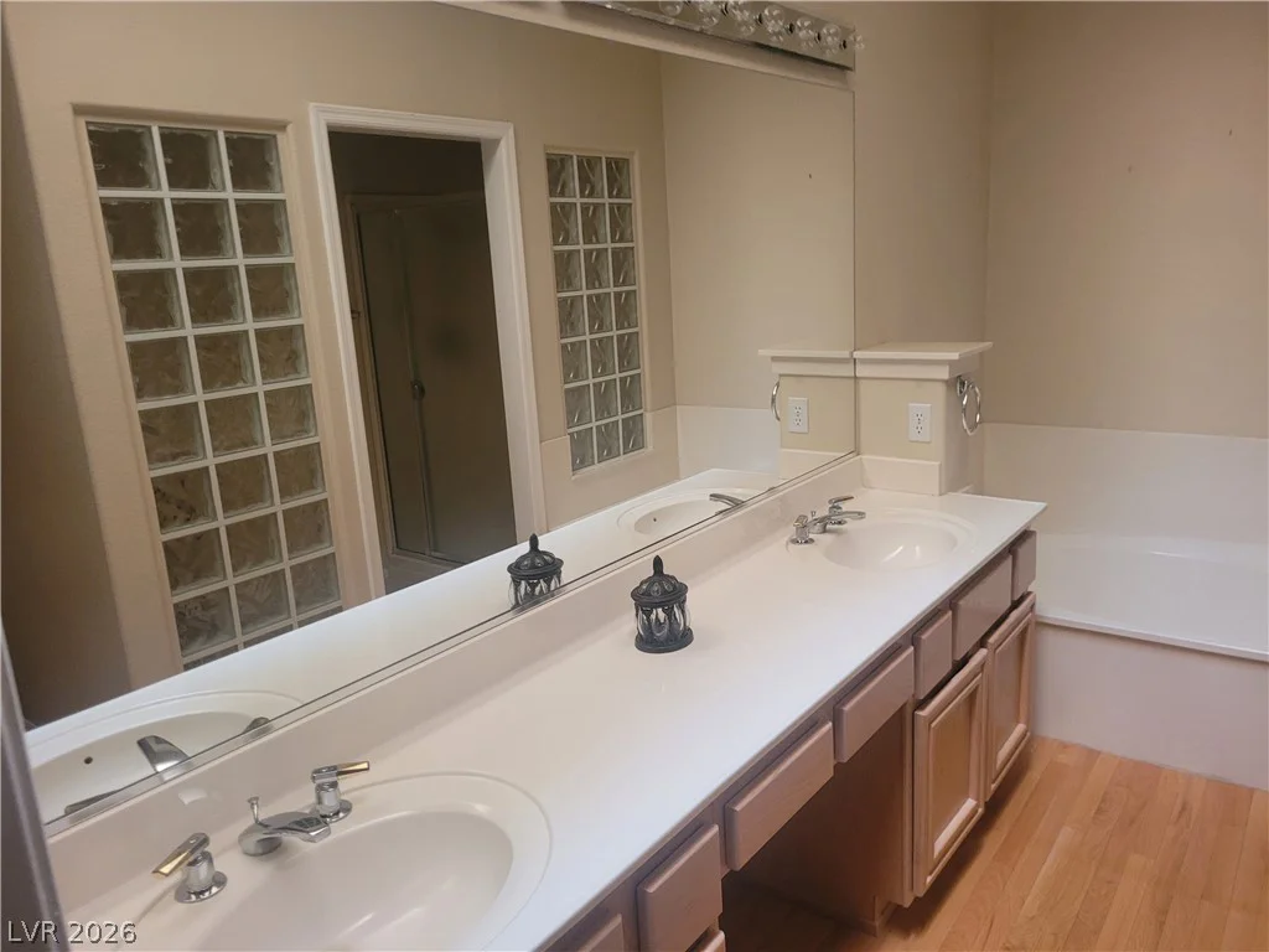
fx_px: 953
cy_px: 476
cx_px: 634
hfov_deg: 67.3
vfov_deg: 53.1
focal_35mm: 26
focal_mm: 5.4
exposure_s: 1/60
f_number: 1.8
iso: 200
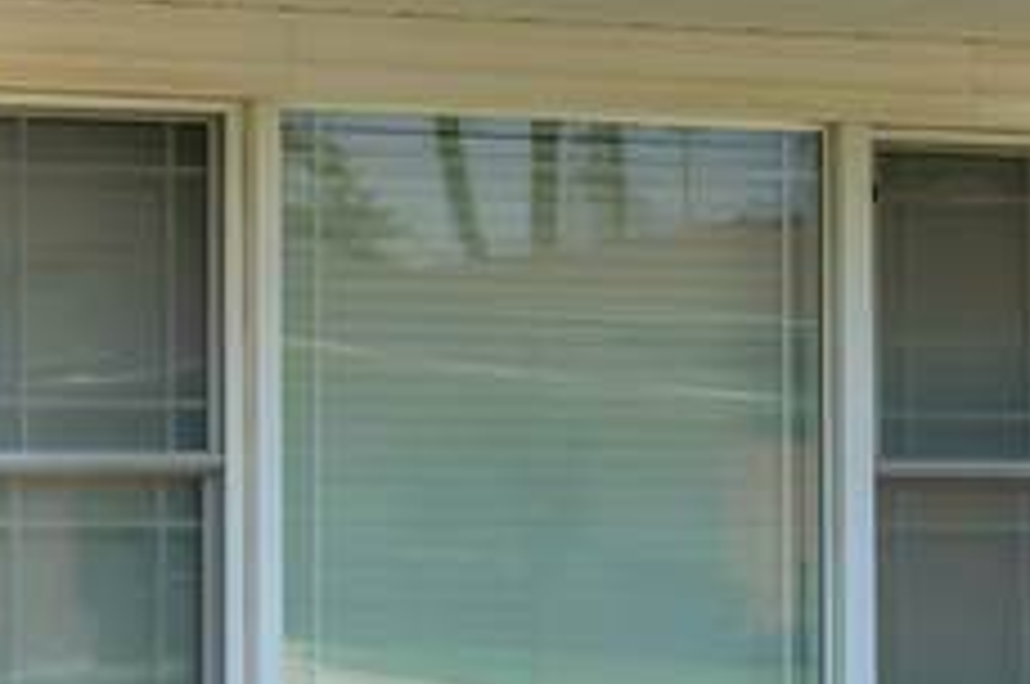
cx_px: -621
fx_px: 5114
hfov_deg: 11.0
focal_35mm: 179
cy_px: 394
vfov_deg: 7.6
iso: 320
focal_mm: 32
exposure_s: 1/200
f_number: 8
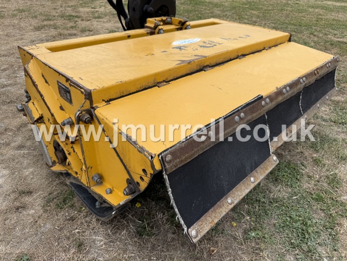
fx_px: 241
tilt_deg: -36.0
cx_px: 174
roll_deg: -1.3
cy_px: 130
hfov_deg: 71.6
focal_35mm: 24
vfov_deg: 56.8
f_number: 1.78
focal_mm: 6.76
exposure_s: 1/3584
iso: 80
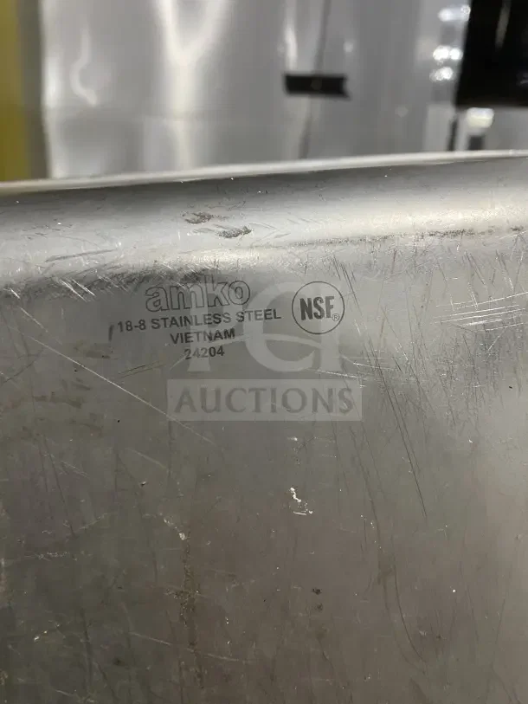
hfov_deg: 54.9
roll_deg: -2.7
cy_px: 352
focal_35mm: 25
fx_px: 508
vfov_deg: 69.4
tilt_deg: -19.3
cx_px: 264
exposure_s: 1/62
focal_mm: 4.25
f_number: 1.8
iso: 125
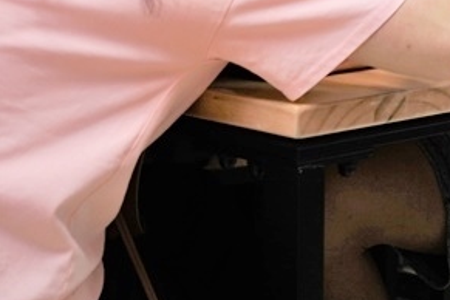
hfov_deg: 15.0
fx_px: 1612
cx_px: 615
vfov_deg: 10.4
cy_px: -97
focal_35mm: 129
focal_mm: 47
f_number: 4
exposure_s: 1/50
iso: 500
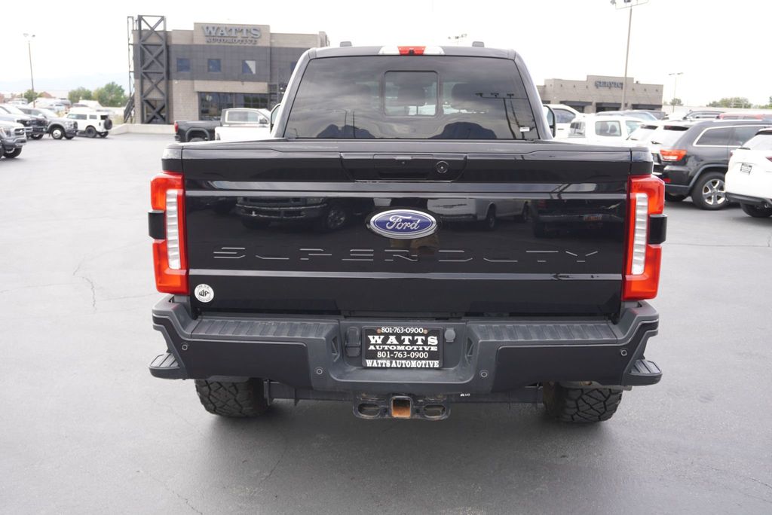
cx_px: 386
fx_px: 708
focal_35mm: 33
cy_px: 258
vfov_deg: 40.0
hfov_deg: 57.2
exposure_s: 1/80
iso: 100
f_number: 4.5
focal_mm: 22
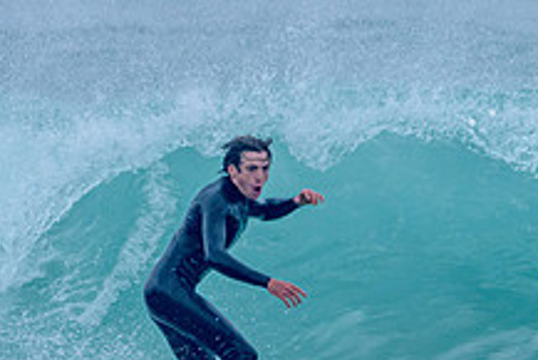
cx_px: 233
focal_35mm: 1677
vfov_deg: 0.8
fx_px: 25078
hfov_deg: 1.2
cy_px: 341
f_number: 5.6
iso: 800
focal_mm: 500
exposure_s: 1/2000
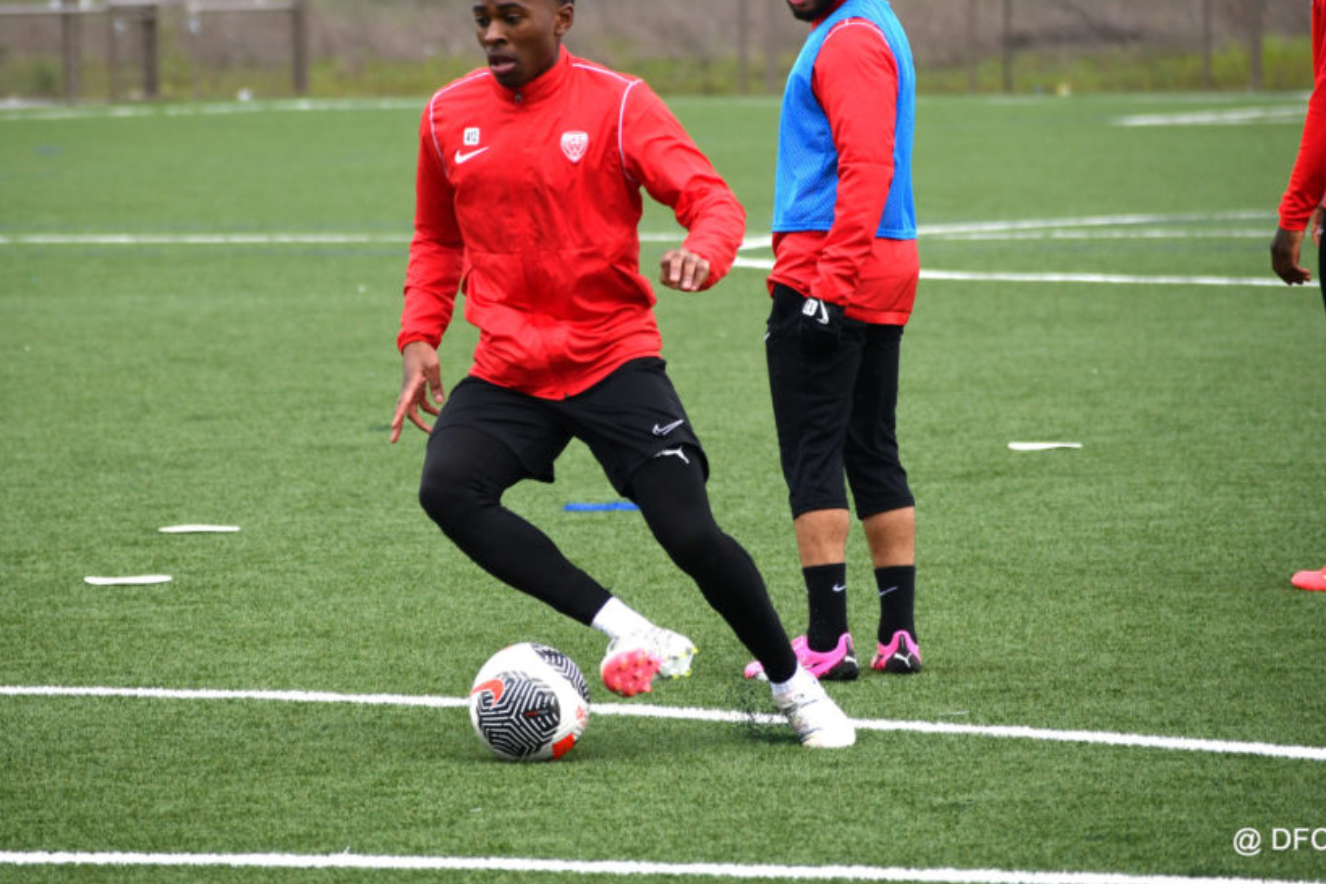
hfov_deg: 6.5
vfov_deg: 4.3
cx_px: 560
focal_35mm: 319
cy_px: 336
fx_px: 11749
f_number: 5
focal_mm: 170
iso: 400
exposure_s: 1/1250
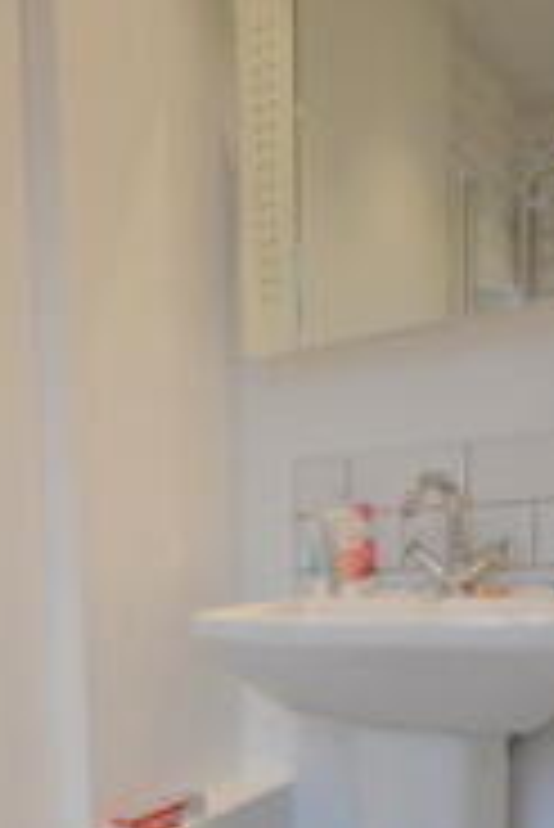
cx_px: 52
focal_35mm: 39
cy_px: 650
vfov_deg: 46.9
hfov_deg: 32.4
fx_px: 903
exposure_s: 1/60
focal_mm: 11
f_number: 4.2
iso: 400
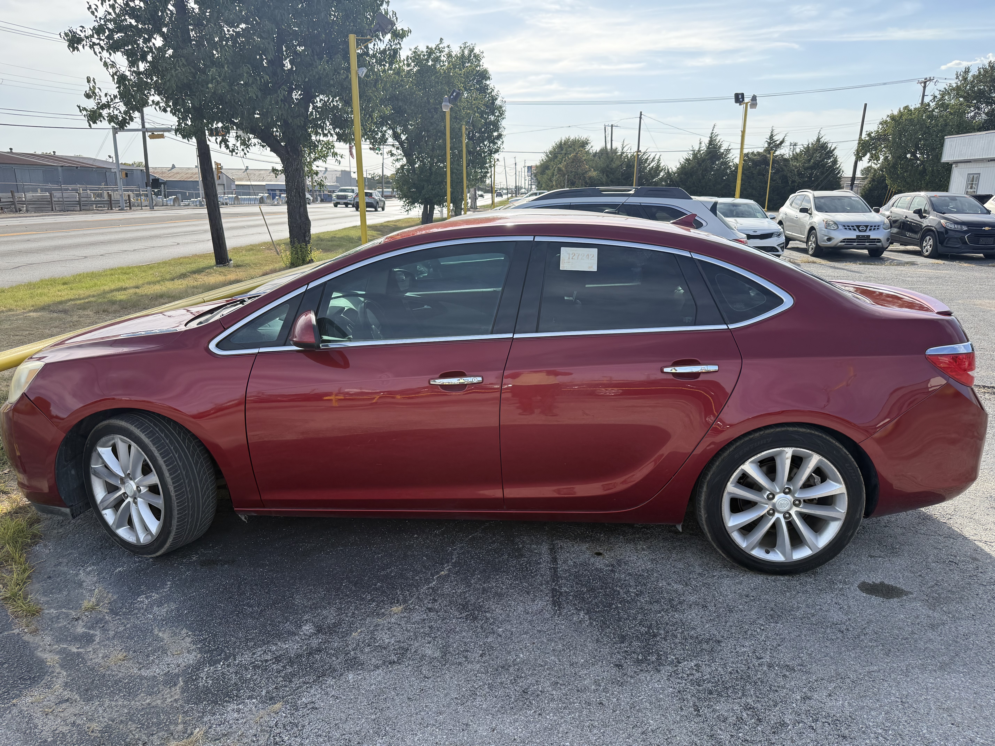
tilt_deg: -14.5
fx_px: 690
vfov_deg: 56.8
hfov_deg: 71.6
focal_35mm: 24
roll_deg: -0.8
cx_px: 498
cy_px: 373
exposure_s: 1/2801
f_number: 1.78
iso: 100
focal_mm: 6.76
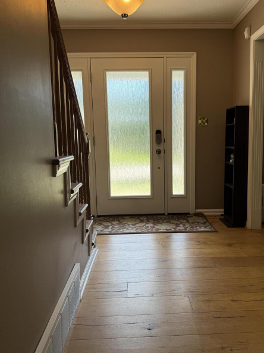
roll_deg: +1.0
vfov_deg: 65.3
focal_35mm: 27
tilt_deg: -5.4
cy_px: 168
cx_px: 147
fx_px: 275
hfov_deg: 51.2
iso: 100
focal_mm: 6.76
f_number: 1.78
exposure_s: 1/240
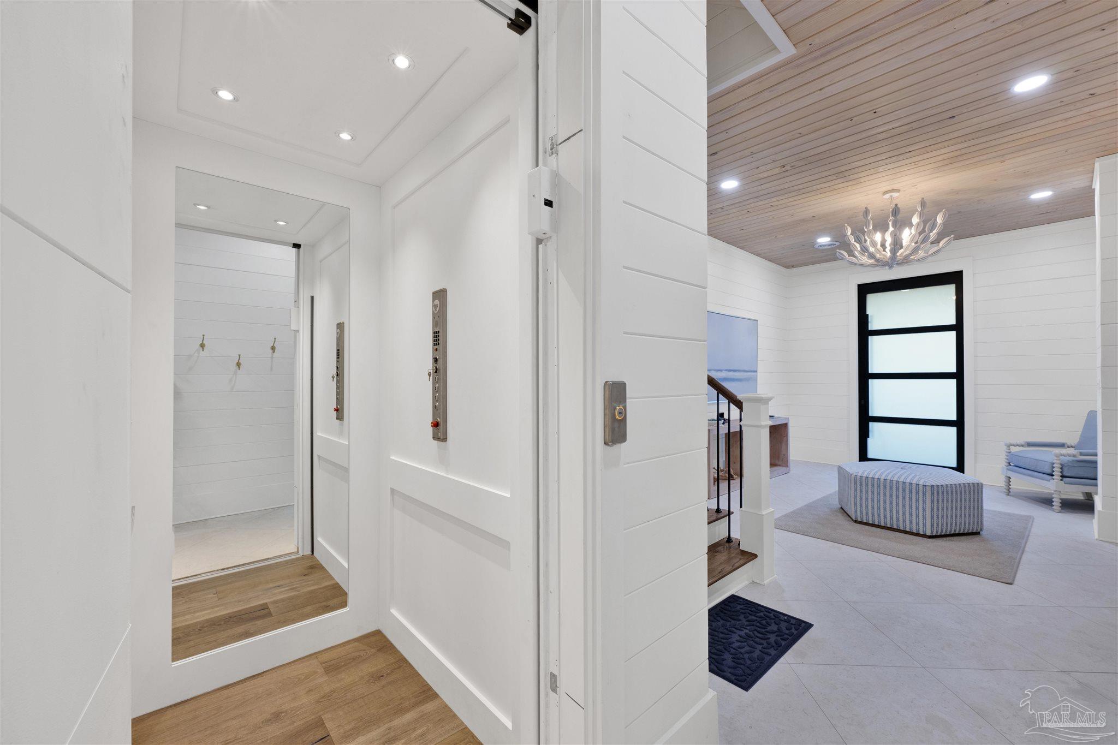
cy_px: 372
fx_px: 435
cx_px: 559
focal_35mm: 14
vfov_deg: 81.2
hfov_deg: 104.3
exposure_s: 1/8
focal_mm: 14
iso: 400
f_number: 11
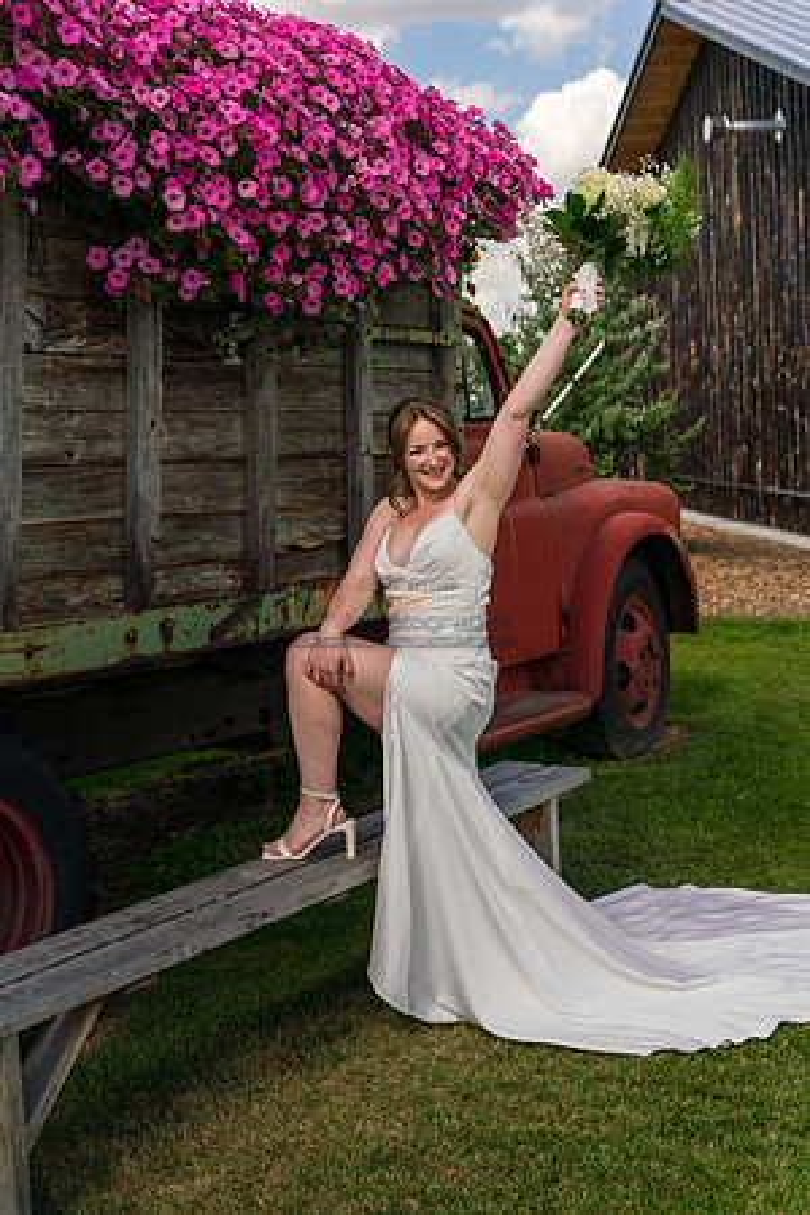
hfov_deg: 27.5
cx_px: 405
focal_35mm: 49
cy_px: 608
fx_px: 1654
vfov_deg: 40.3
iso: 400
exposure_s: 1/8000
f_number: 3.2
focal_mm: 49
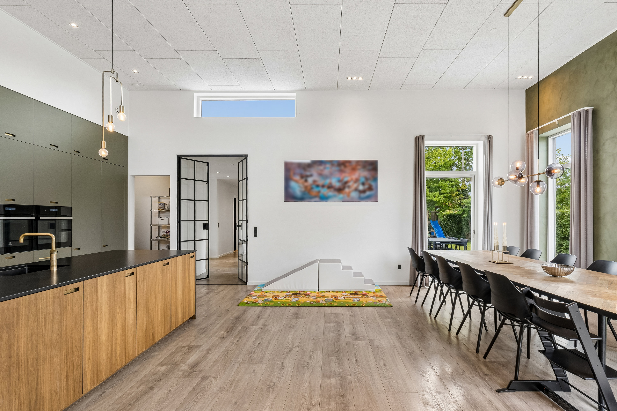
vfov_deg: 67.4
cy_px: 206
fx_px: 308
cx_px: 308
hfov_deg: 90.0
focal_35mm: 18
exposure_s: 1/20
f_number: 9
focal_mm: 12
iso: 200
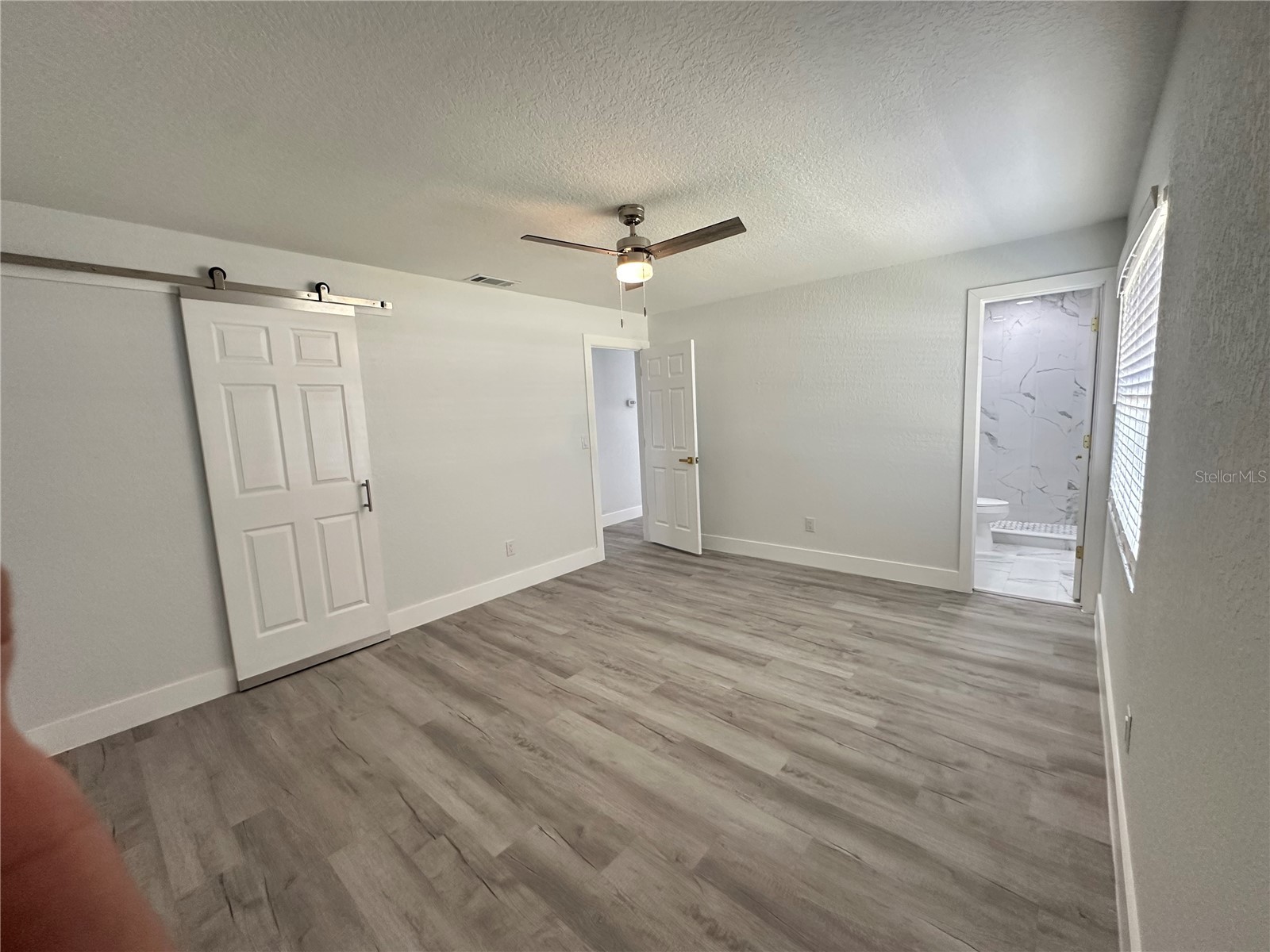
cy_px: 476
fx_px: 514
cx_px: 635
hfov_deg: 102.1
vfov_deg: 85.7
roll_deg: +2.6
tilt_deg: -7.1
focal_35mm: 14
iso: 320
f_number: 2.2
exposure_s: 1/120
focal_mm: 2.22
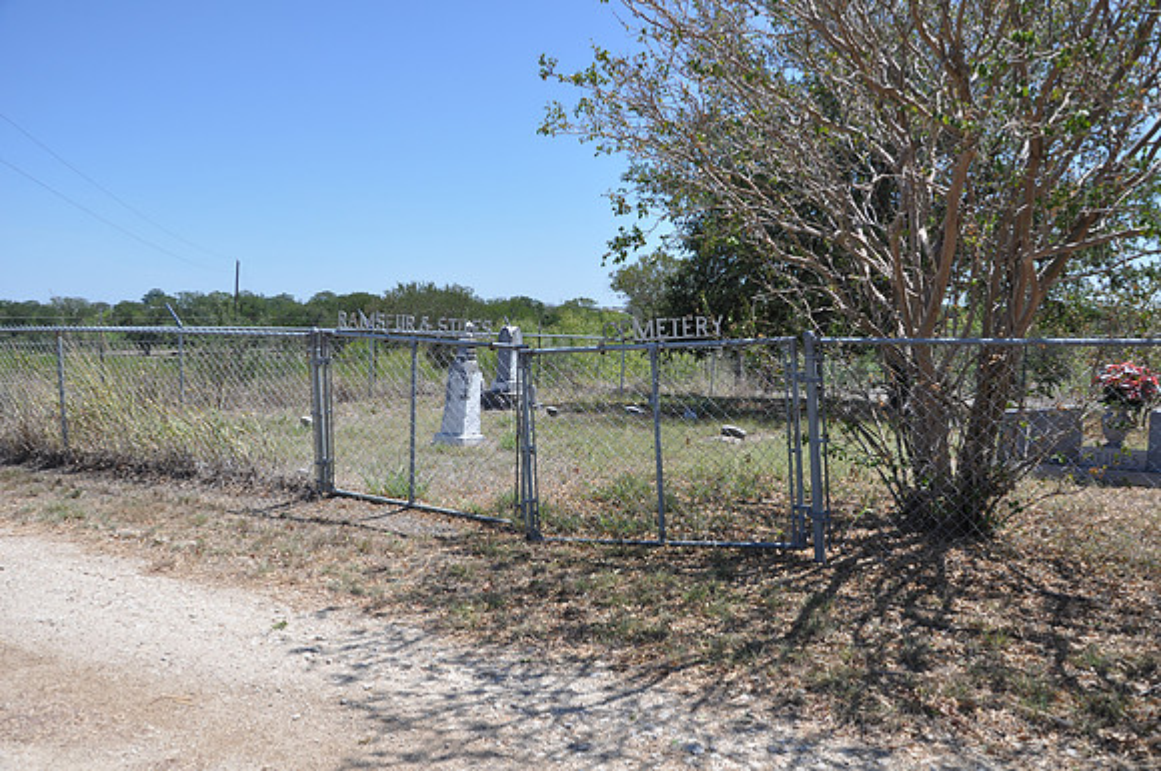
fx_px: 1014
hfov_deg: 59.6
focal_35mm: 32
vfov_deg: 41.6
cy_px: 386
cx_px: 580
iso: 200
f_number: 7.1
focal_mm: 21
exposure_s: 1/200
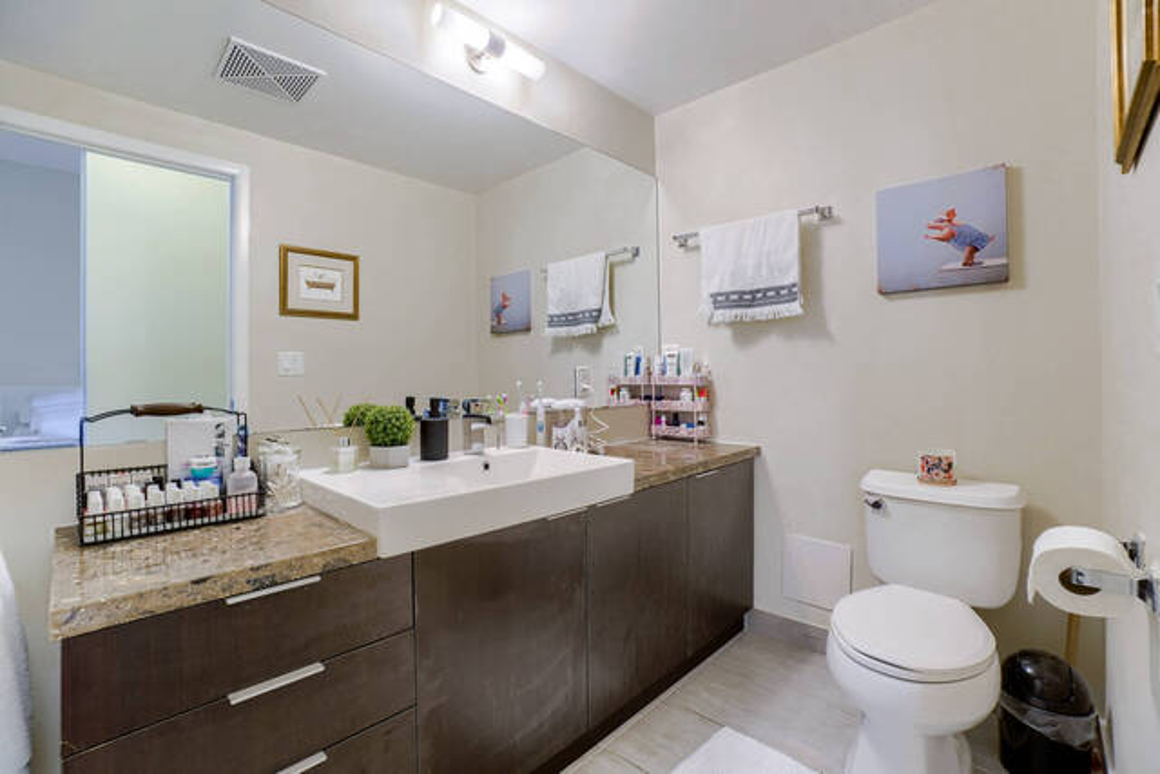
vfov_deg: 77.4
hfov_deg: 100.4
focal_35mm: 15
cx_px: 580
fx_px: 483
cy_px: 387
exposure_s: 2.5
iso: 500
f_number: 7.1
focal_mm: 10
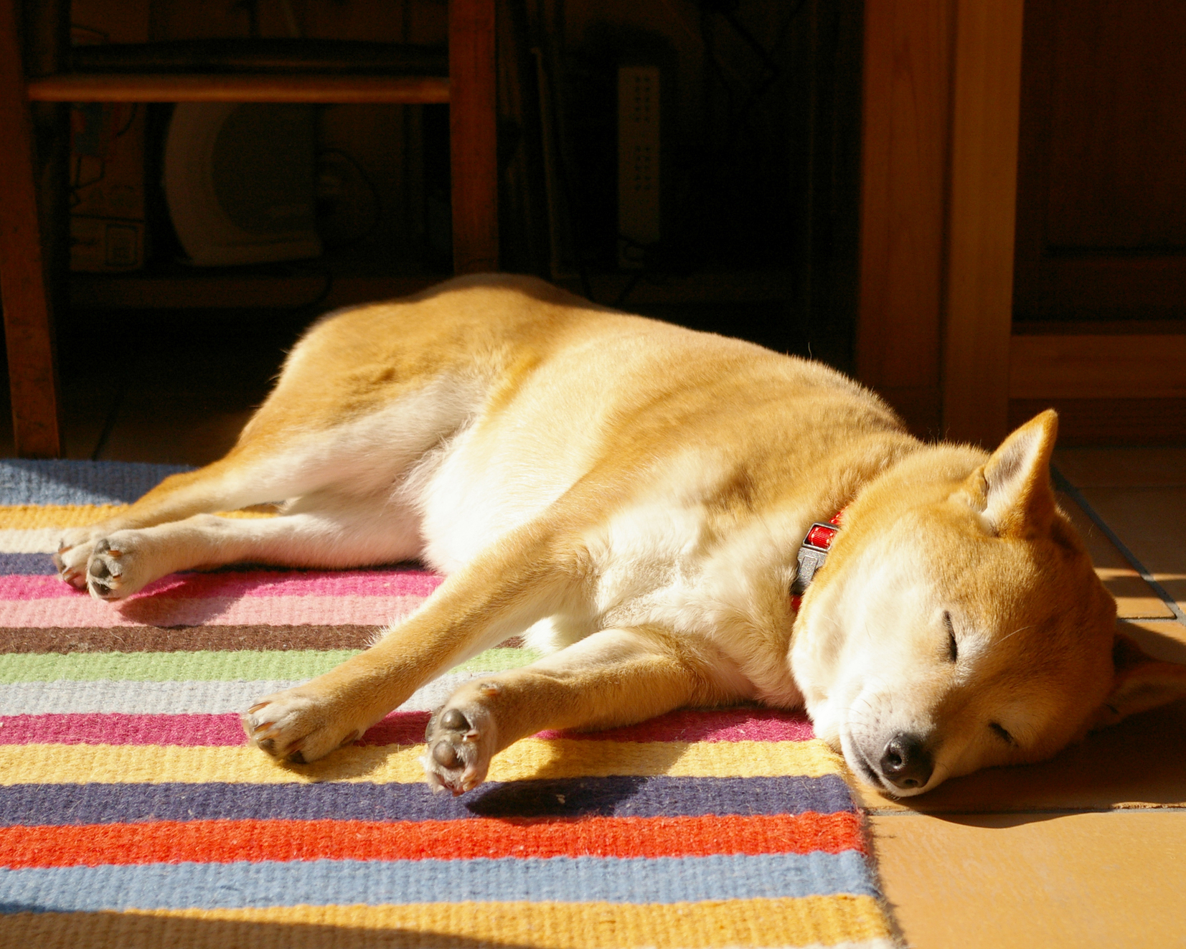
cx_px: 682
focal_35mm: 94
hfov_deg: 20.5
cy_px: 473
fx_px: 3285
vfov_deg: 16.4
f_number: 8
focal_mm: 55
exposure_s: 1/750
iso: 400
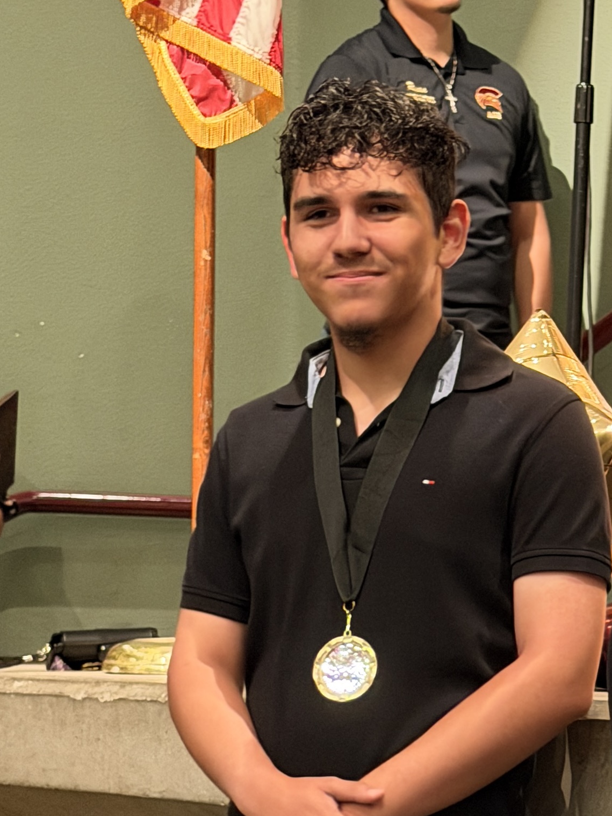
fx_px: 1250
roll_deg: -0.9
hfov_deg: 27.5
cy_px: 442
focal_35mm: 53
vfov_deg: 36.2
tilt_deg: -0.3
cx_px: 283
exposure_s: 1/20
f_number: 1.78
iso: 640
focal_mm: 6.76
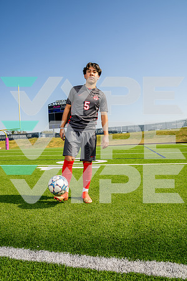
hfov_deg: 53.1
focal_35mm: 24
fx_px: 187
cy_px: 140
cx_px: 94
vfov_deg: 73.7
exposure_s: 1/125
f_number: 7.1
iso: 50
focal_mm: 24
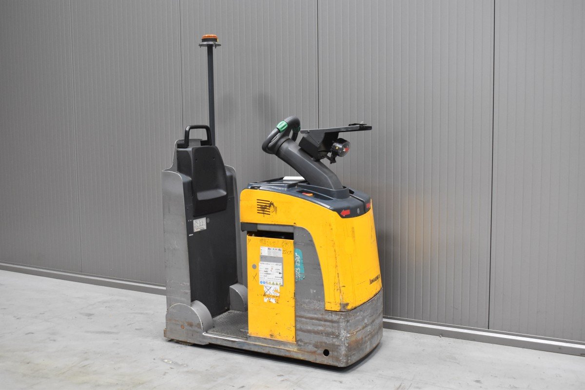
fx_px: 634
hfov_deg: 49.6
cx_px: 292
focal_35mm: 39
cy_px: 195
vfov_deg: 34.2
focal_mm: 26
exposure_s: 1/40
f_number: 5
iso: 1600
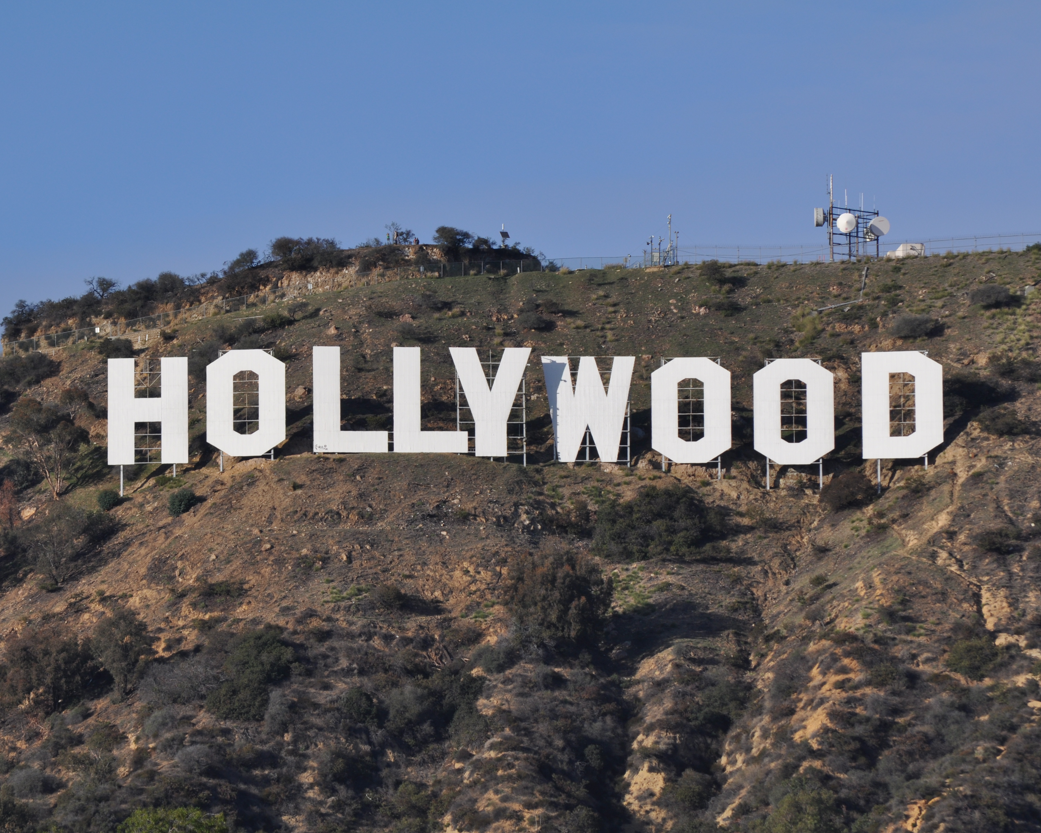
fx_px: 10445
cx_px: 492
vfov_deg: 4.6
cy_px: 416
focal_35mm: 339
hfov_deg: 5.7
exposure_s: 1/400
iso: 200
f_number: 11
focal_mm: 200
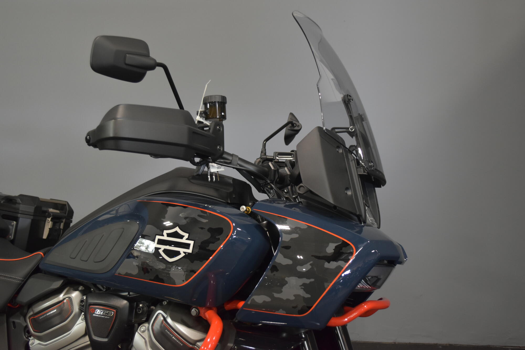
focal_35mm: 39
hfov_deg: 49.5
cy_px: 175
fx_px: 569
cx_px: 262
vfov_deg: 34.2
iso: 1100
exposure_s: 1/30
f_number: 4.2
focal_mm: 26
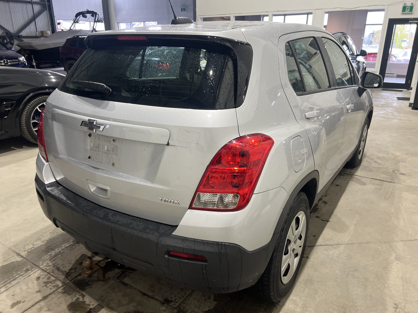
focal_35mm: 26
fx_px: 314
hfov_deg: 67.3
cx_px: 209
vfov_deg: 53.1
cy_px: 156
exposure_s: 1/60
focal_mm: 5.7
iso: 64
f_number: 1.5
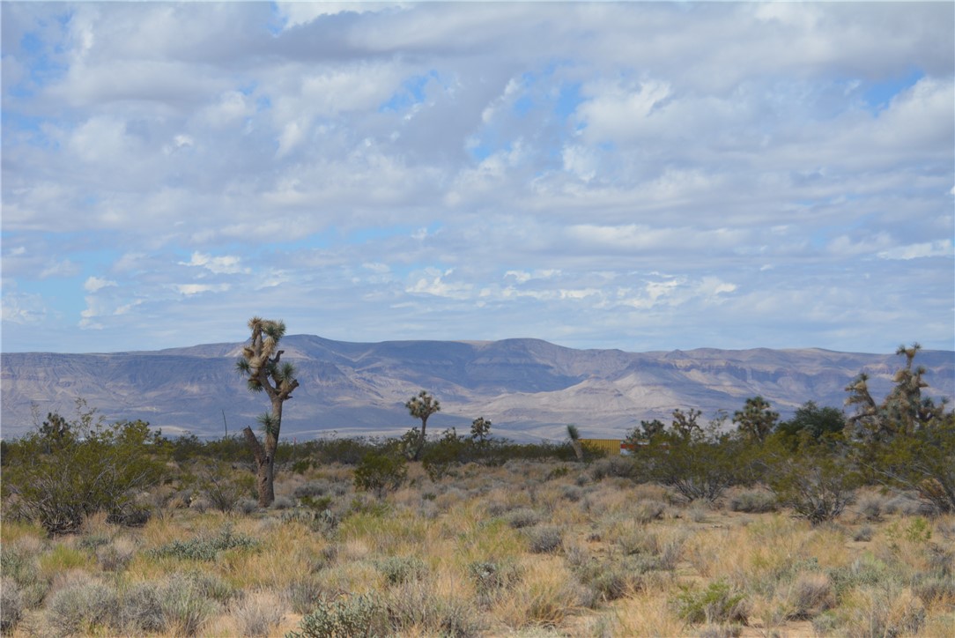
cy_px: 319
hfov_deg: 24.6
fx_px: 2190
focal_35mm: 82
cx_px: 478
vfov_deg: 16.6
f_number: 7.1
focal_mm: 55
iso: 400
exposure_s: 1/1600
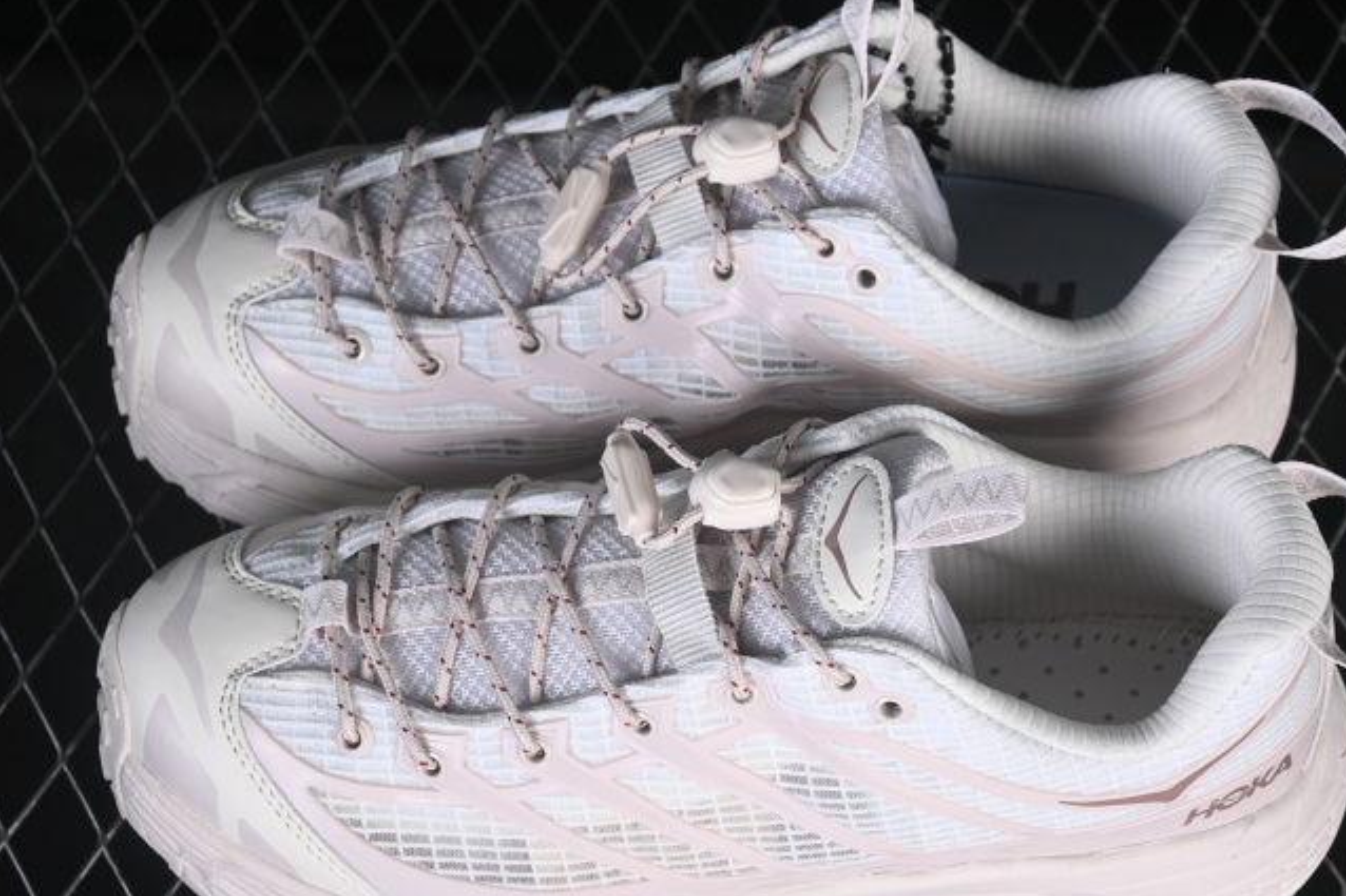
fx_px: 3513
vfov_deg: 14.5
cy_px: 513
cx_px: 734
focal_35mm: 94
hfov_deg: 21.7
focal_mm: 50
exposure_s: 1/100
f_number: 7.1
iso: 160
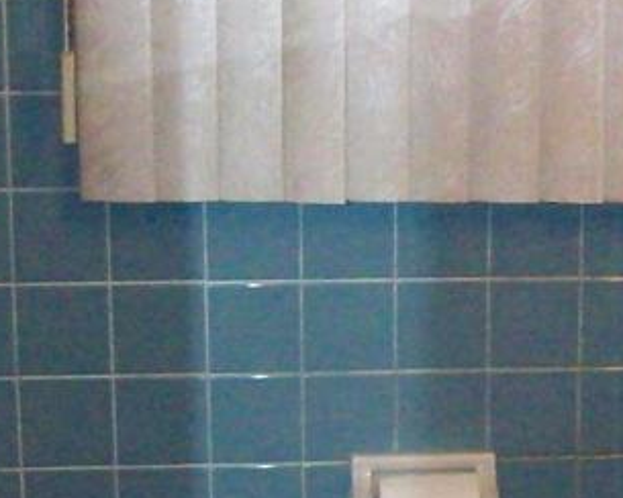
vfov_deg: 13.1
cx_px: 725
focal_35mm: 118
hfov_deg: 15.7
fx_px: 2176
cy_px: 312
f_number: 2.7
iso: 800
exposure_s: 1/128
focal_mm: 6
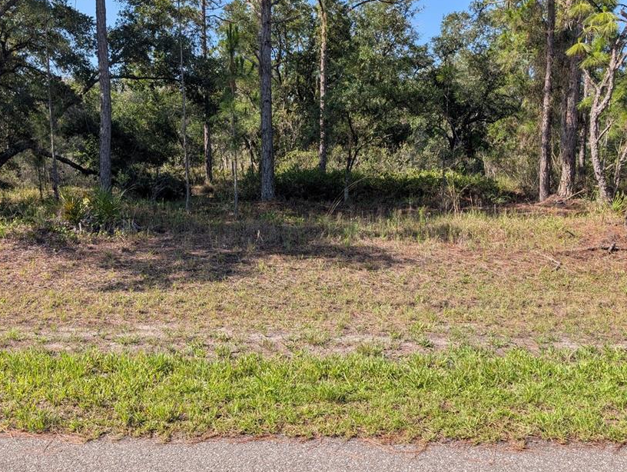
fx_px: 544
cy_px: 210
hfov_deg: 59.9
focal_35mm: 30
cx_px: 307
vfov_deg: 46.8
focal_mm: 6.9
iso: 24
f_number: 1.68
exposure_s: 1/638
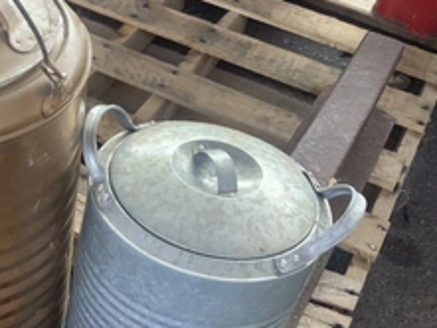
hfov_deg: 33.1
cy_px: 229
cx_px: 69
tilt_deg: -47.6
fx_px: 707
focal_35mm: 56
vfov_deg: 25.9
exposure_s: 1/120
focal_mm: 3.3
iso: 50
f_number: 2.4
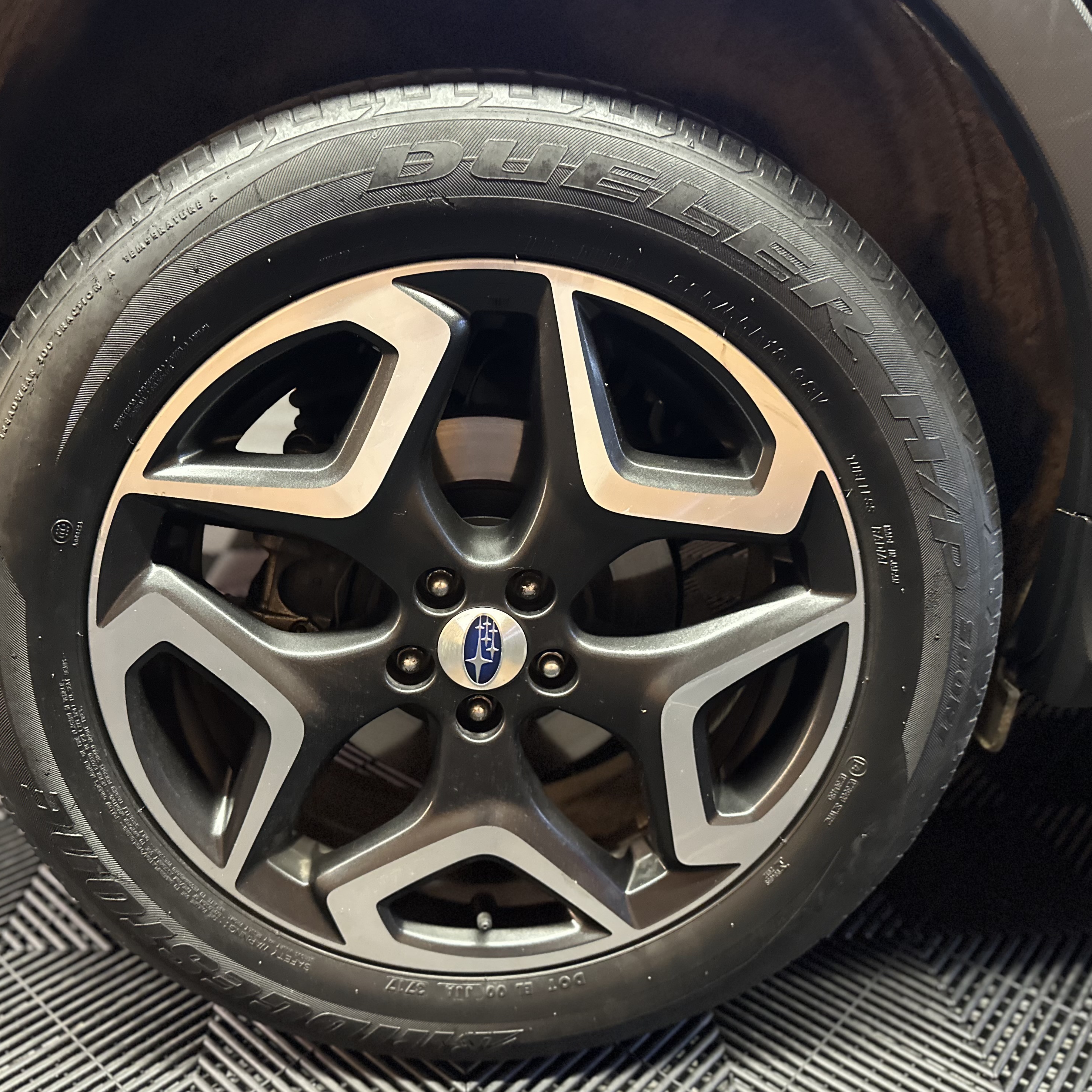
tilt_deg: -19.4
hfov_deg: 55.6
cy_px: 546
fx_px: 1035
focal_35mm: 29
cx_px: 502
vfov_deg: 55.6
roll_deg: -0.7
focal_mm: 6.86
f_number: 1.78
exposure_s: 1/33
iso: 1000
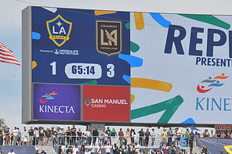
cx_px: 219
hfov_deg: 8.0
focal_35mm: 255
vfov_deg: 5.4
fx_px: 1642
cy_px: 82
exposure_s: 1/500
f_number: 11
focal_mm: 130
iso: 320
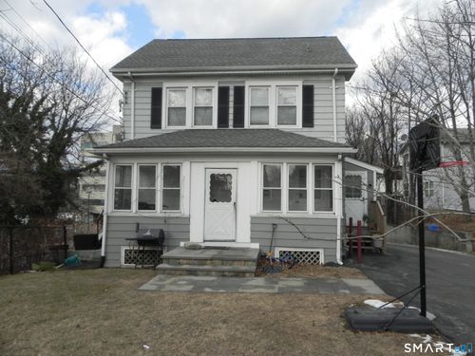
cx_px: 238
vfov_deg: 53.1
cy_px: 178
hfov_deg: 67.3
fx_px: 357
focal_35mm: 26
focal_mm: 4.6
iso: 160
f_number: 6.3
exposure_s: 1/287
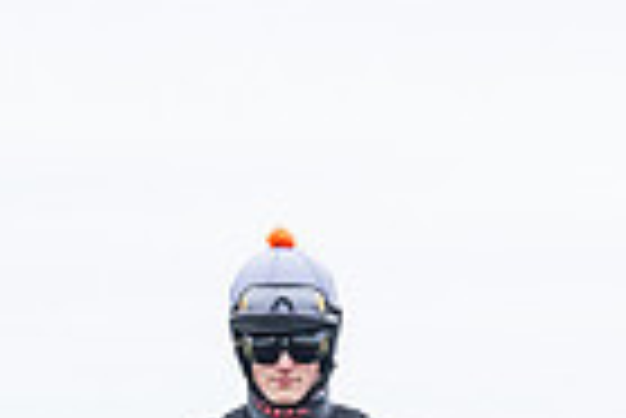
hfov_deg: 4.7
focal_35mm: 437
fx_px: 7607
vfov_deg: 3.1
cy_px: 737
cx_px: 477
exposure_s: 1/800
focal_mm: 70
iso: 500
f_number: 5
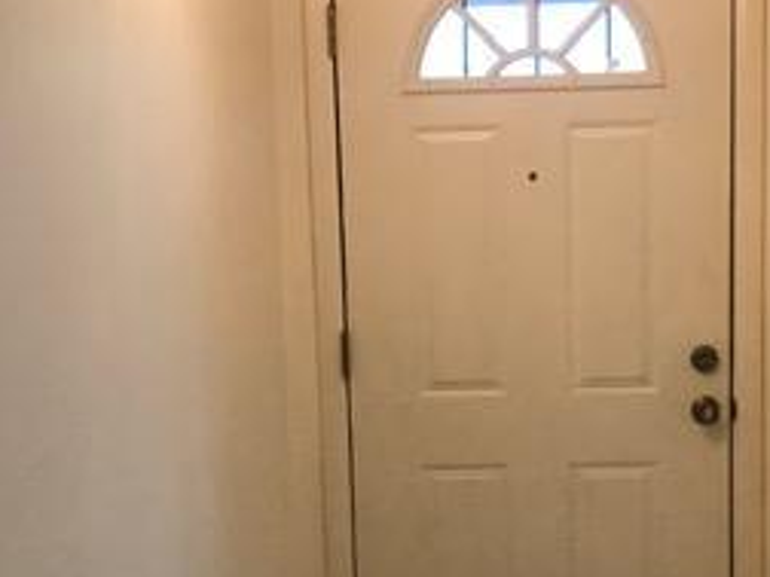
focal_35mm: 71
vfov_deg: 20.6
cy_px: 412
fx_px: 1579
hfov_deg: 27.4
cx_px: 434
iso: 25
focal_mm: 3.99
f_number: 1.8
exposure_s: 1/30
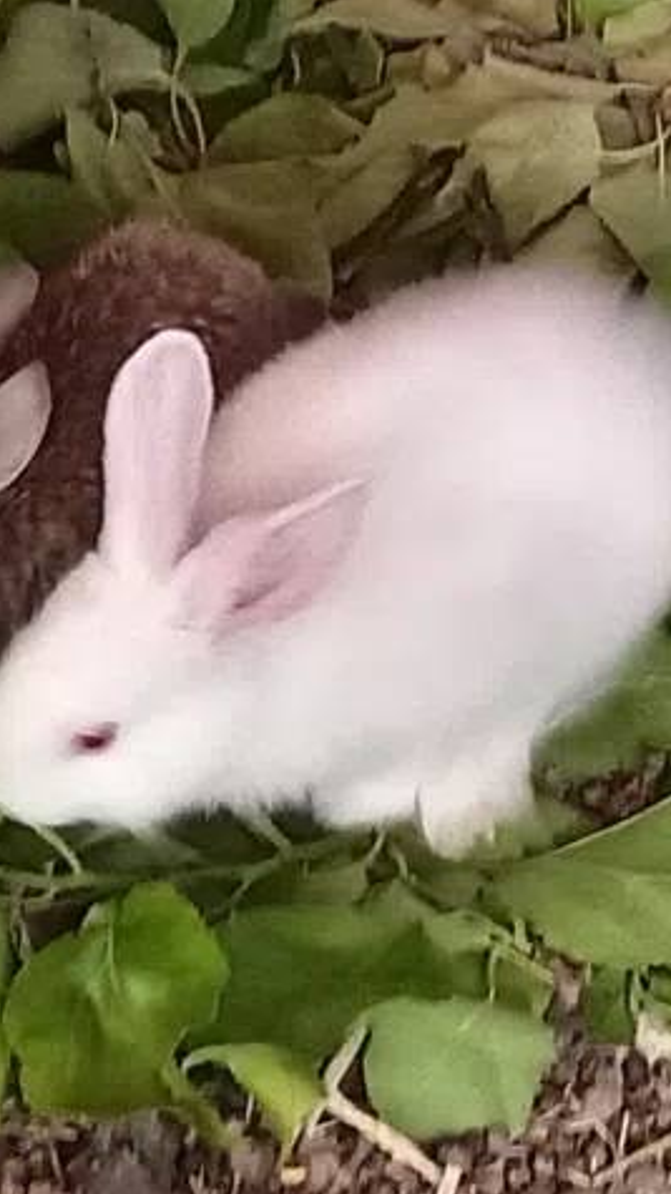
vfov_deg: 15.9
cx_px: 231
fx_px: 4272
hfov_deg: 9.0
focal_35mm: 135
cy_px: 601
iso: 2350
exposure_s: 1/16.7
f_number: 1.8
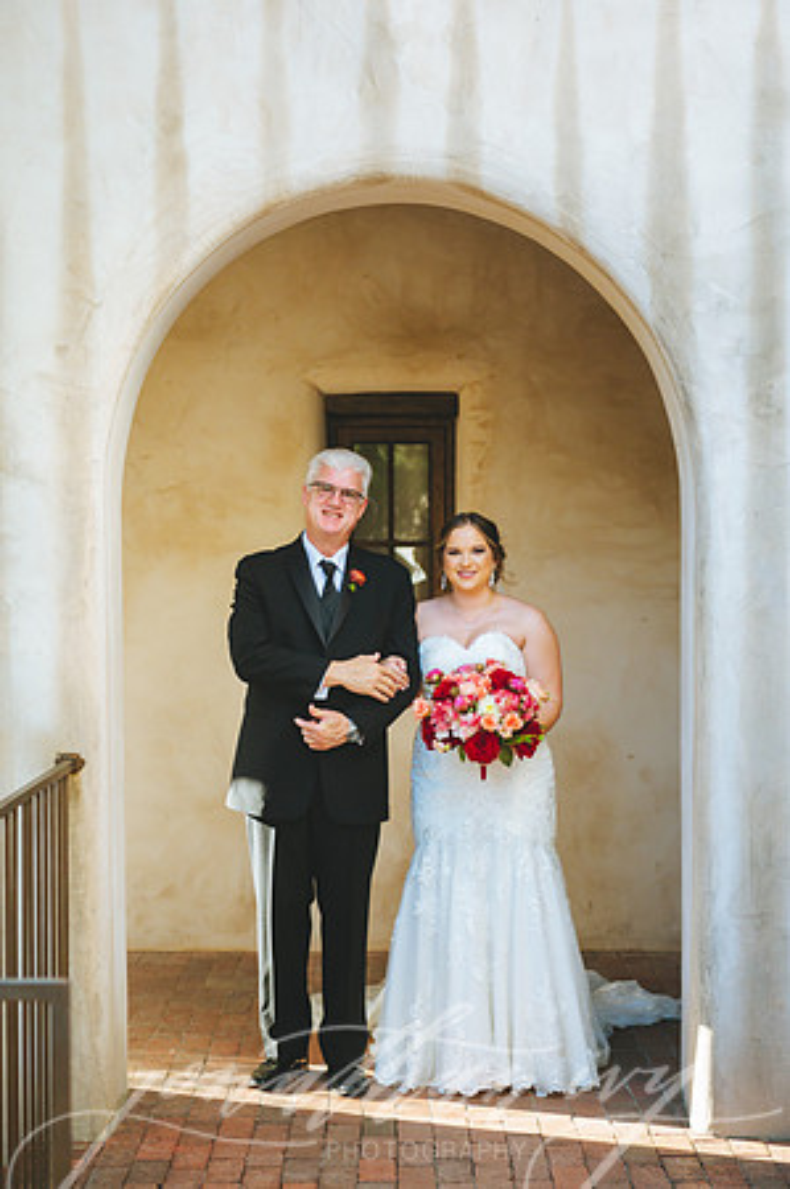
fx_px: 2045
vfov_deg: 32.4
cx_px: 395
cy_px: 594
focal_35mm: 62
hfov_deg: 21.9
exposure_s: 1/1600
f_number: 2.8
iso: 2000
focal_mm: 62
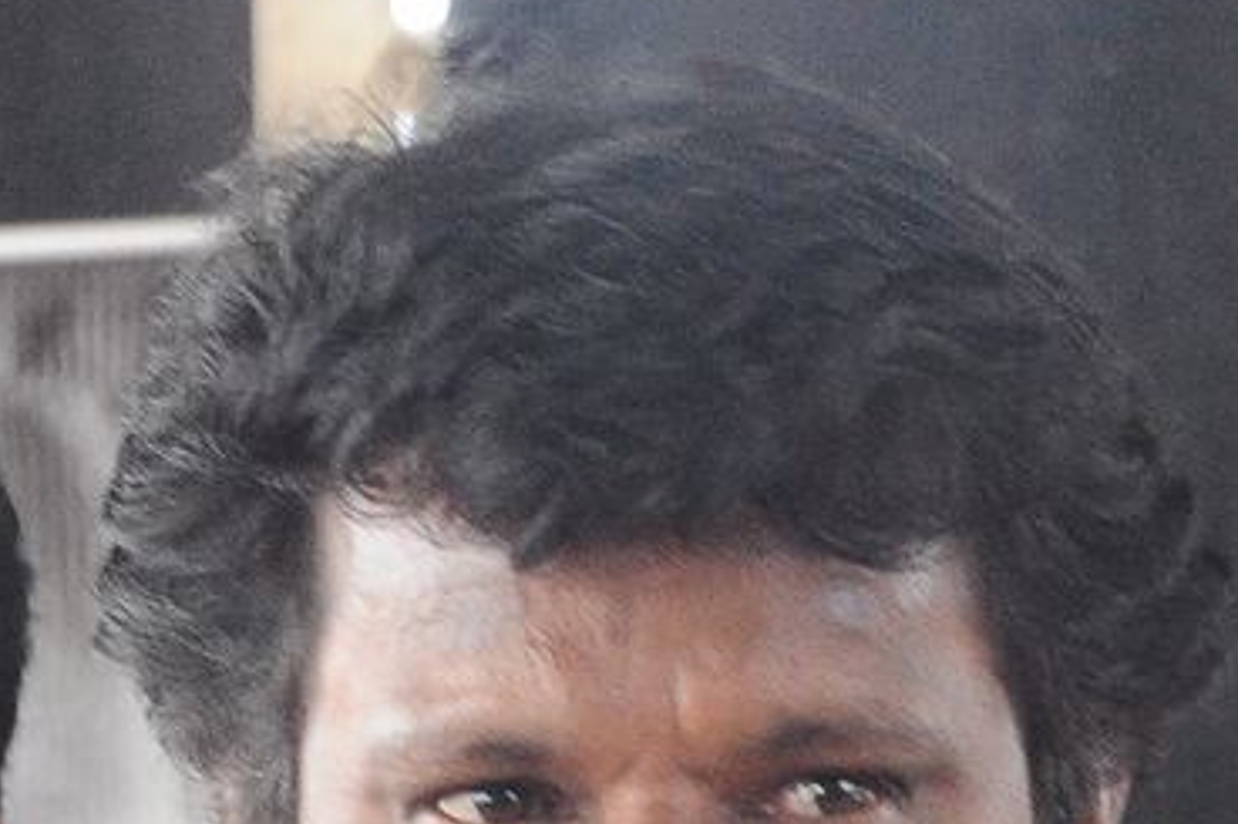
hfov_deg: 3.2
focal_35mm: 639
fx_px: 21964
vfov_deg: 2.1
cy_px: 1630
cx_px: 848
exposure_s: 1/60
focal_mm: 98
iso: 1600
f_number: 10
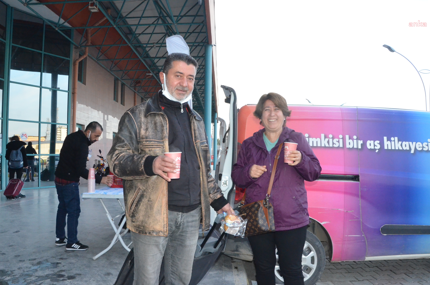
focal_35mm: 66
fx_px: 787
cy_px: 151
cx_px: 217
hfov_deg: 30.6
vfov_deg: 20.5
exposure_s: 1/250
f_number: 16
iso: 3200
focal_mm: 40
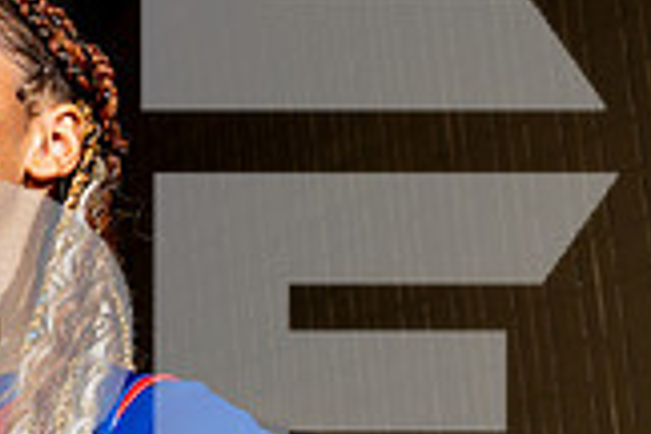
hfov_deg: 19.6
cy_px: 388
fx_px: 1555
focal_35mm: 86
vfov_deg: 15.7
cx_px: -406
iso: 250
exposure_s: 1/125
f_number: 7.1
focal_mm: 24
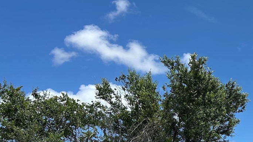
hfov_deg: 28.8
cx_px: 281
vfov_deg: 17.4
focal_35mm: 66
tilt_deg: +6.8
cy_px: 168
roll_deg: +1.4
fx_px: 443
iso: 50
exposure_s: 1/4831
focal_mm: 5.7
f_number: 1.5
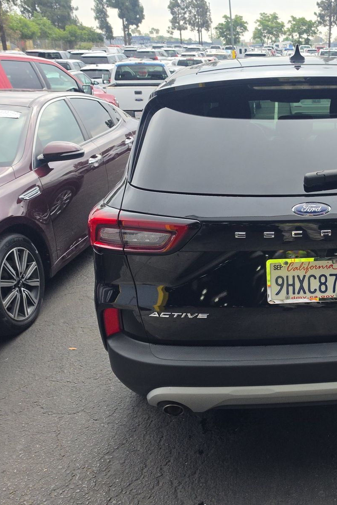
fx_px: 449
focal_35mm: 32
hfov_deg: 37.9
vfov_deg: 58.7
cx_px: 313
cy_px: 252
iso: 63
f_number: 1.4
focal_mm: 6.5
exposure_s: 1/2889
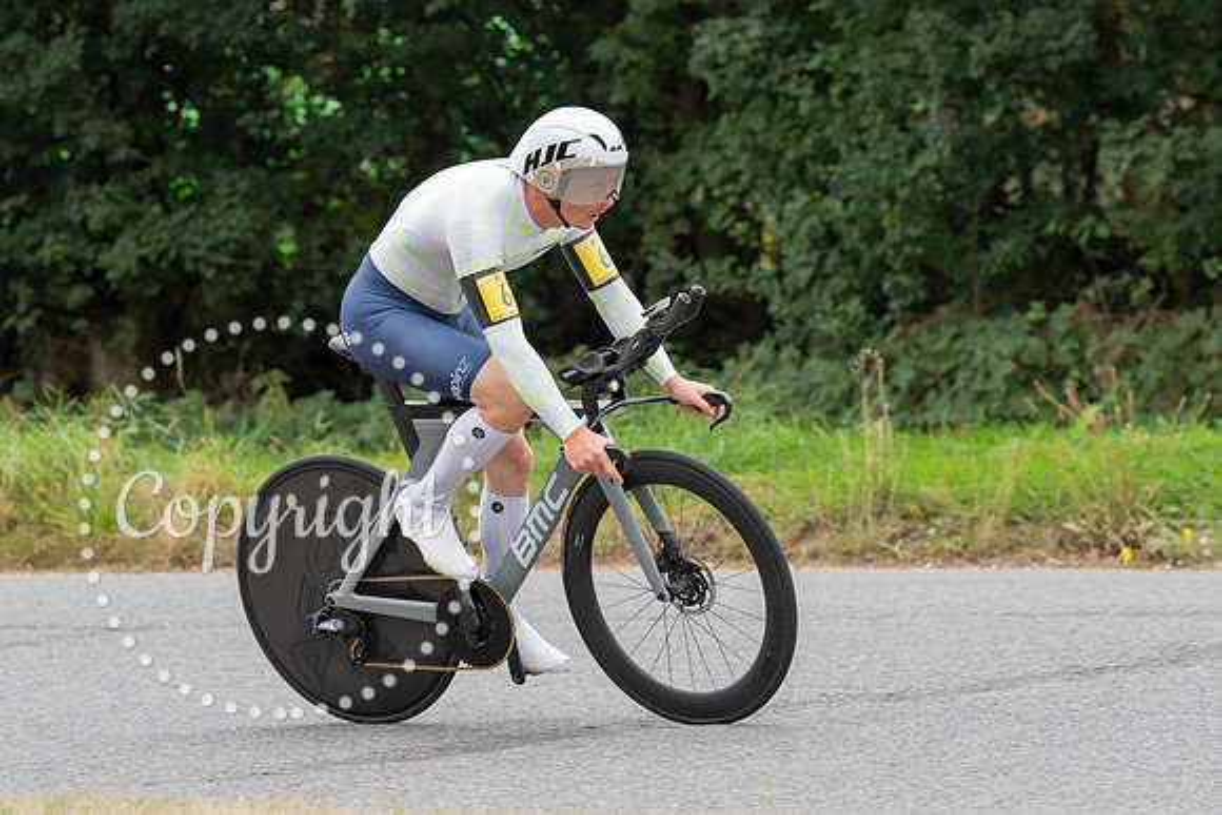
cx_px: 560
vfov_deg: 6.1
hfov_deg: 9.2
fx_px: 7603
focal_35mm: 224
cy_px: 252
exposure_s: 1/1000
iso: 1000
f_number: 4.5
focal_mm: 143
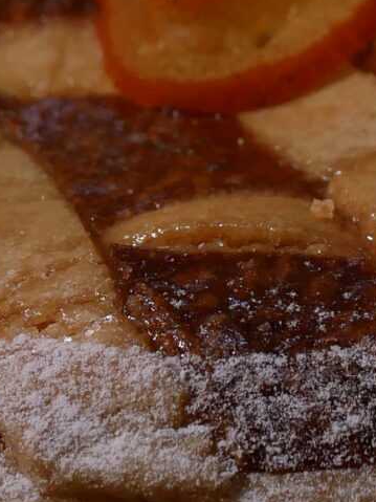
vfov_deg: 9.2
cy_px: 53
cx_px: 258
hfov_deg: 6.9
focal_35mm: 214
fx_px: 3101
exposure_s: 1/100
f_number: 3.5
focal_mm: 20
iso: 400
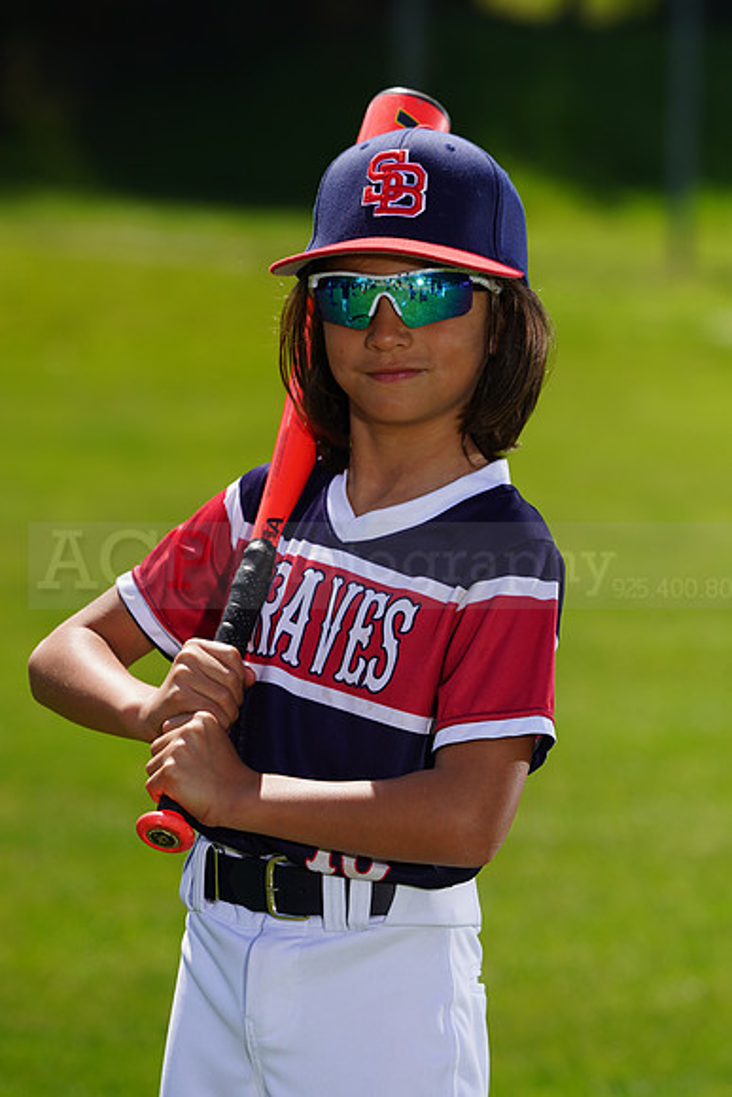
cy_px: 548
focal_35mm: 244
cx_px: 366
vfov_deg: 8.4
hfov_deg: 5.6
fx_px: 7437
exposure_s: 1/250
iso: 100
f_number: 8
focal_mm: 244
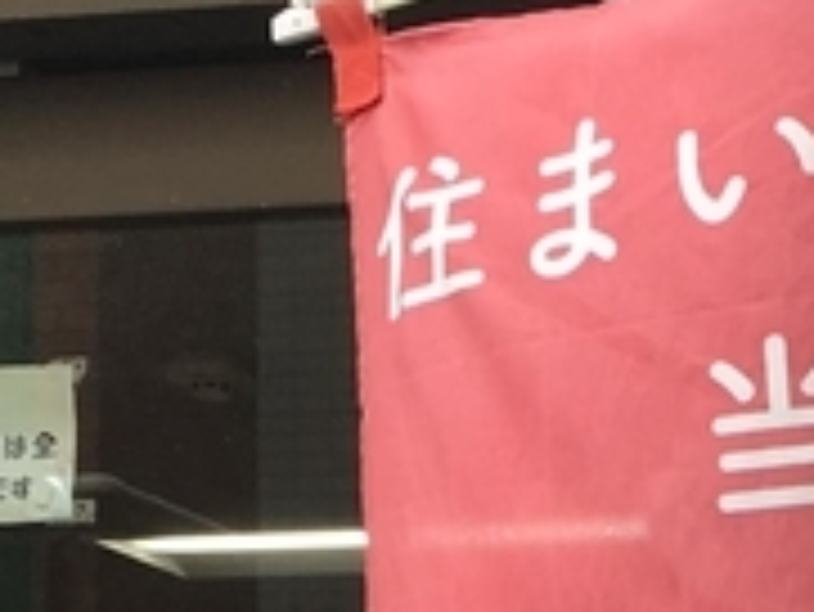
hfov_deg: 11.7
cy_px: 1264
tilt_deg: -0.3
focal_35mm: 164
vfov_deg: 8.5
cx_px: 1111
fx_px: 3859
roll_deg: -0.4
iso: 25
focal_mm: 4.15
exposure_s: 1/188
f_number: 2.2
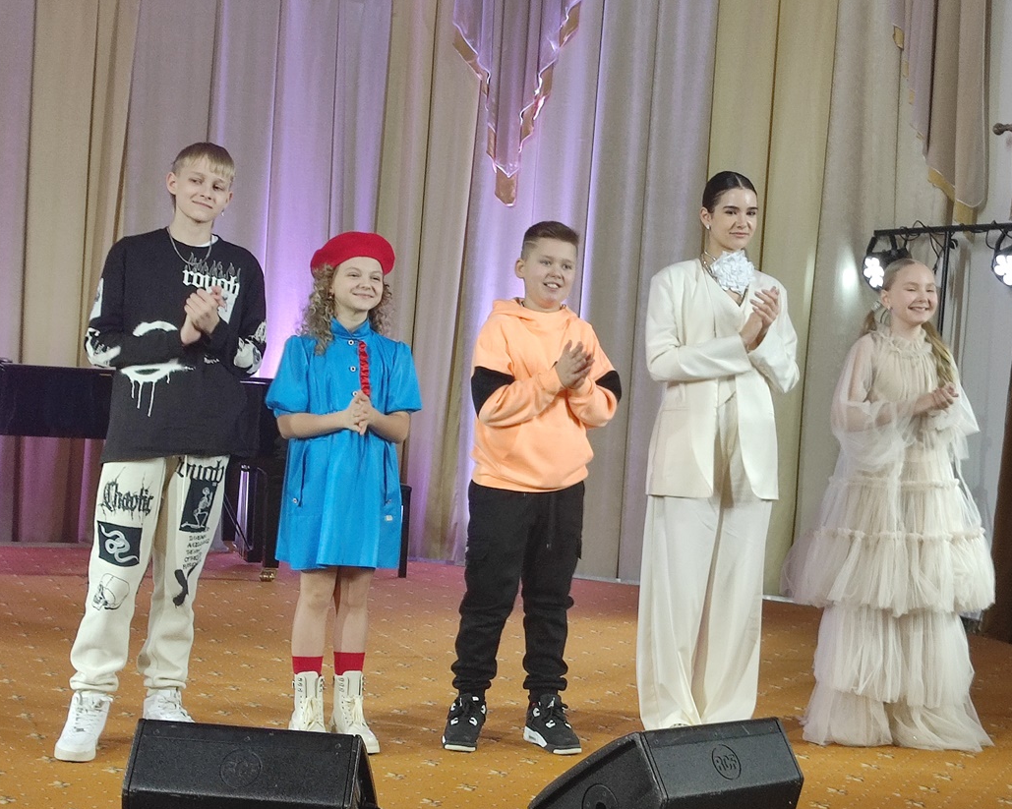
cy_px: 411
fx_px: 988
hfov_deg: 54.2
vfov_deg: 44.5
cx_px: 509
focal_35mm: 33
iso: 483
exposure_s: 1/50
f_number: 1.79
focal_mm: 4.7
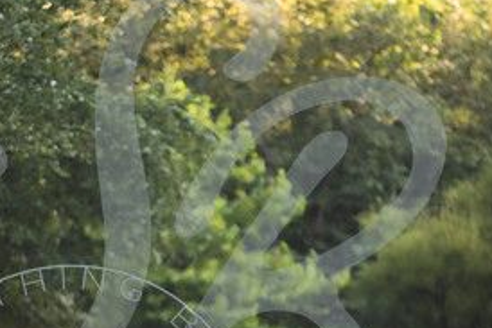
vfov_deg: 3.3
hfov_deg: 4.9
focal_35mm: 423
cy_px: 298
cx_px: 162
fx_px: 5784
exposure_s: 1/200
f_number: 2.8
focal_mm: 200
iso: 100
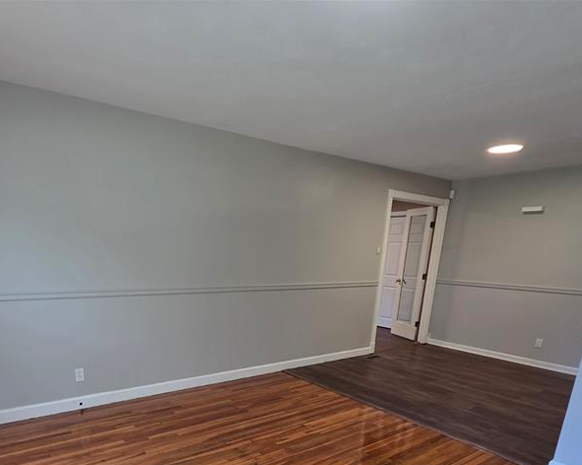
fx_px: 379
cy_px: 377
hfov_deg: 74.6
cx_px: 248
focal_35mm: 22
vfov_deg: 57.9
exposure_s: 1/120
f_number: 1.9
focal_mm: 2.2
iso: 160
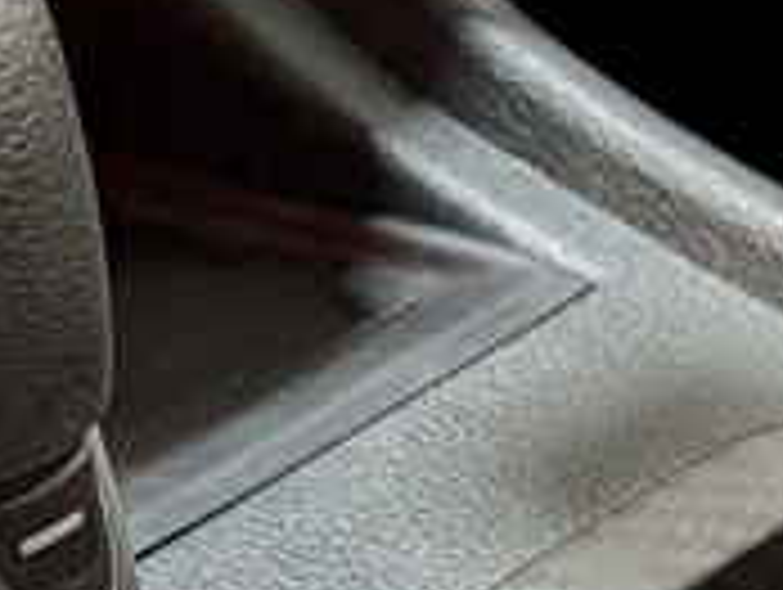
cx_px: 855
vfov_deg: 9.8
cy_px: 1198
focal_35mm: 141
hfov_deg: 13.7
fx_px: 3194
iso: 50
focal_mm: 4.53
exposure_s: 1/120
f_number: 1.7
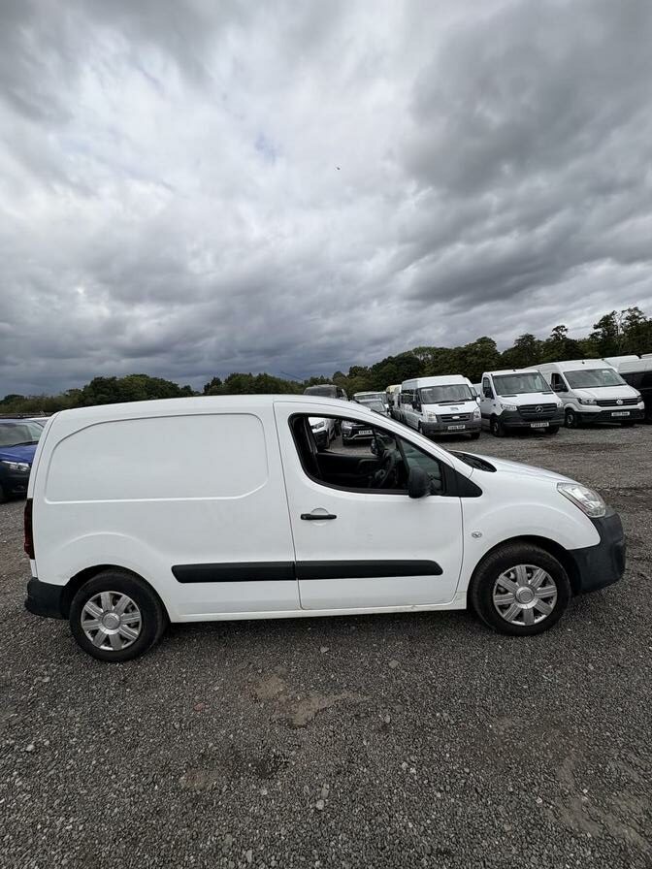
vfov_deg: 102.1
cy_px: 434
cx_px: 326
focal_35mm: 14
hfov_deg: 85.7
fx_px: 352
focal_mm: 2.22
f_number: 2.2
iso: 50
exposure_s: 1/1395
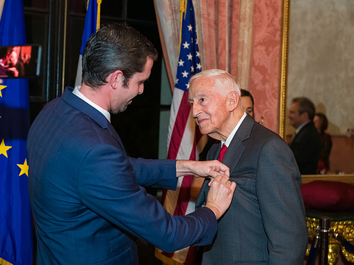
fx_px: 695
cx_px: 172
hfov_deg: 28.6
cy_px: 133
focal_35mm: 68
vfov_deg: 21.6
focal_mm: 62
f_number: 4
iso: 3200
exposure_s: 1/100
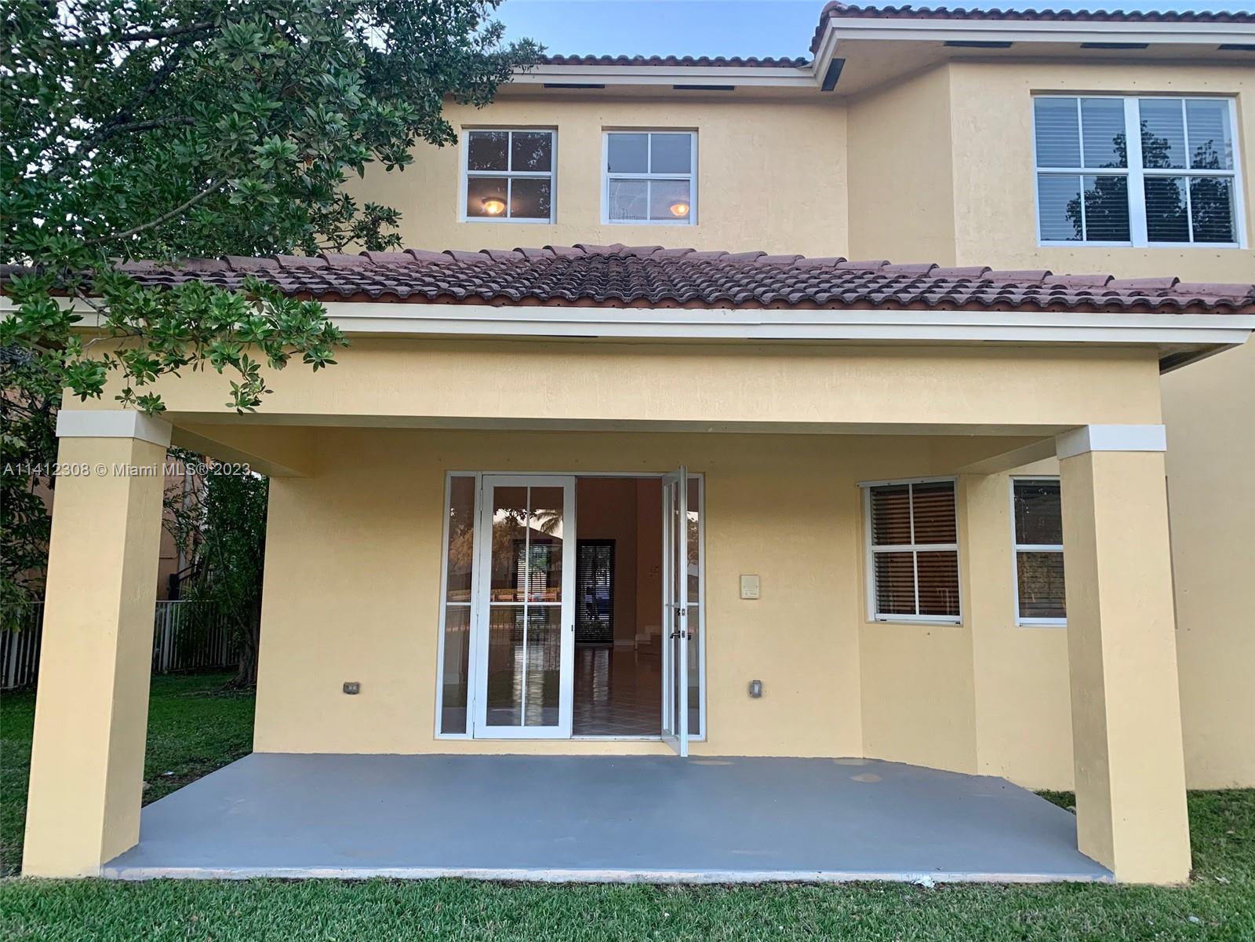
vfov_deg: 53.1
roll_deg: -0.3
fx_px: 943
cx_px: 628
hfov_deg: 67.3
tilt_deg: +8.1
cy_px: 471
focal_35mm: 26
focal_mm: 4.25
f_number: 1.8
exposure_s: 1/112
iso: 100
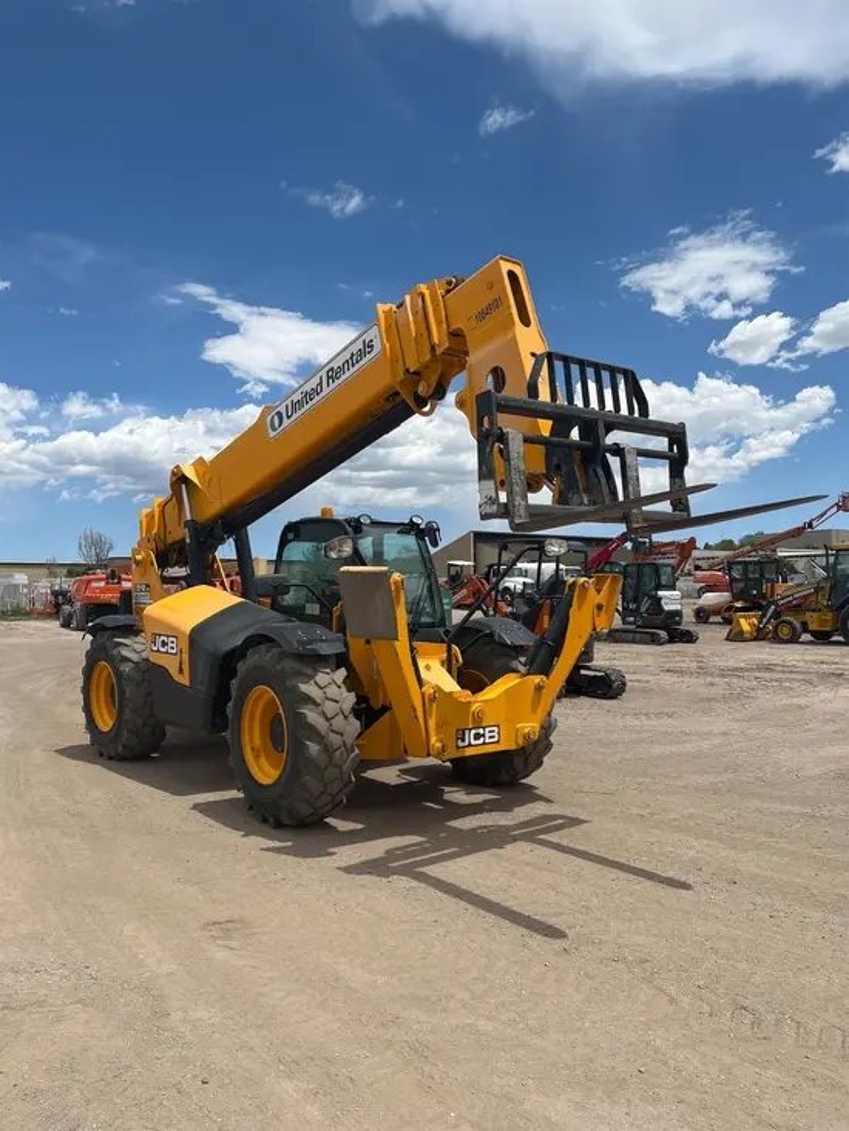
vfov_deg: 67.3
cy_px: 566
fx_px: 850
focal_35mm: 26
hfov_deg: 53.1
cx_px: 424
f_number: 1.6
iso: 50
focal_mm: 5.1
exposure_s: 1/5076
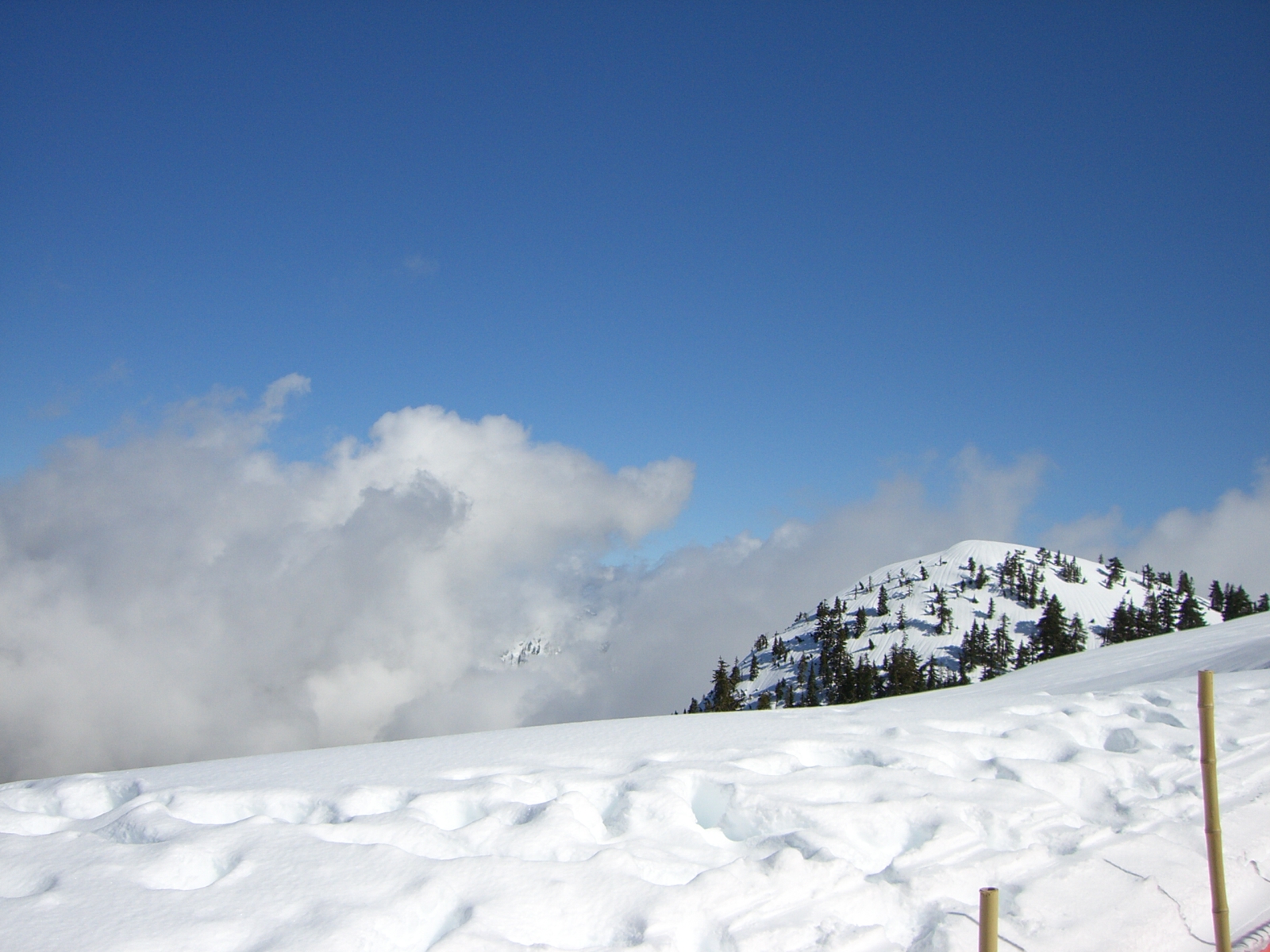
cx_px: 635
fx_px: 1394
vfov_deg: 37.7
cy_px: 476
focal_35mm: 38
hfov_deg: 49.0
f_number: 4.3
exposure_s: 1/2000
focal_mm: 6.2
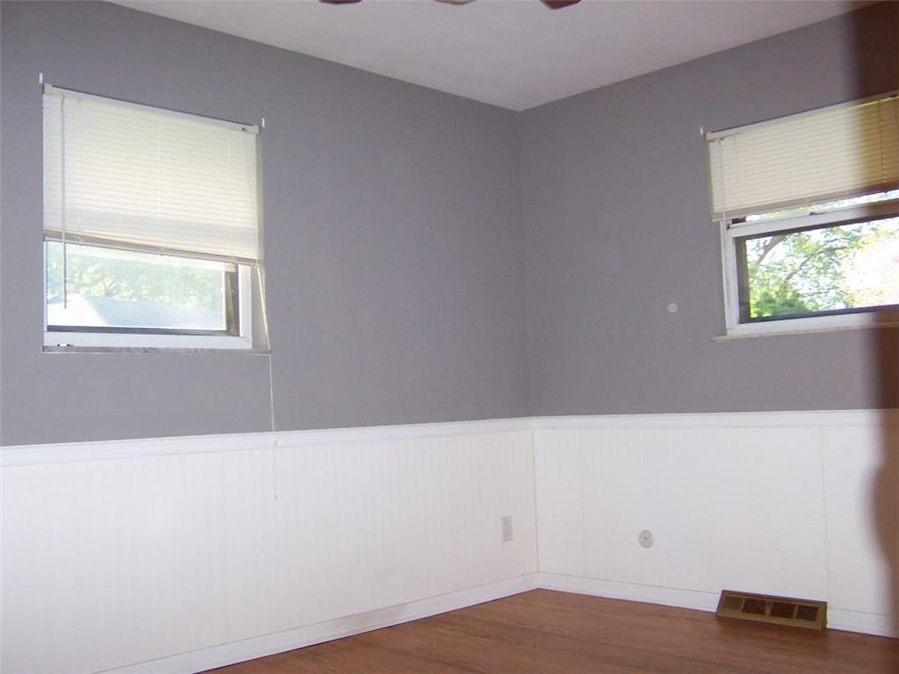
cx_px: 450
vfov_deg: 39.7
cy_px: 337
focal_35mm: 36
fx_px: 935
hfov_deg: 51.4
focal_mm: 5.6
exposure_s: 1/60
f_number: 2.8
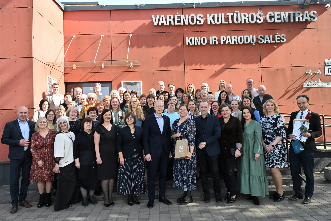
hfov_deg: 60.3
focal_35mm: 31
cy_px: 110
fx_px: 285
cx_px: 166
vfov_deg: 42.3
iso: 6400
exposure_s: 1/1250
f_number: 14
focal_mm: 31
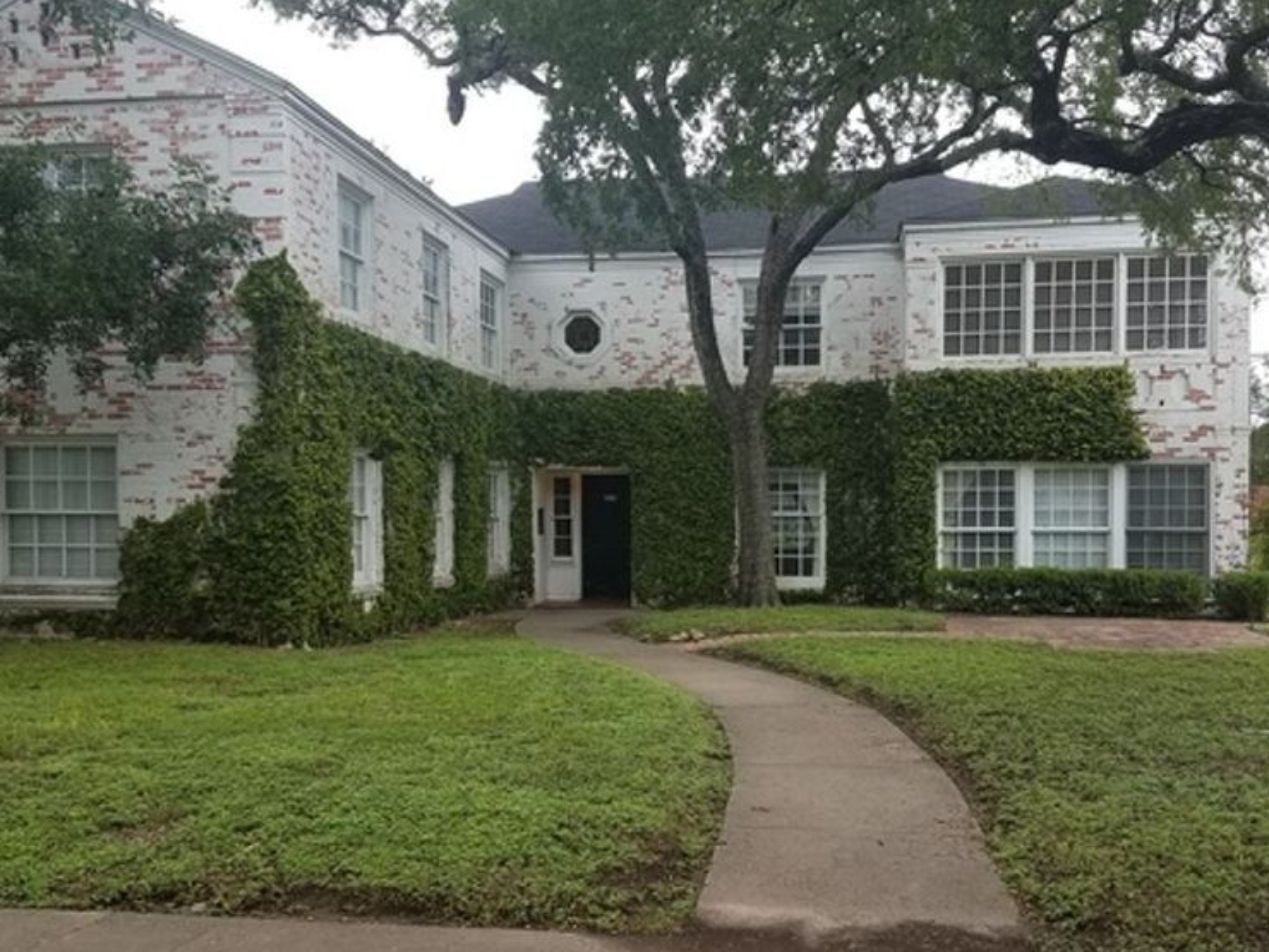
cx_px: 688
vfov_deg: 39.6
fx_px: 1320
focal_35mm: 36
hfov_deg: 51.3
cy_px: 518
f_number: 1.7
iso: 40
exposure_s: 1/214
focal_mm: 4.2
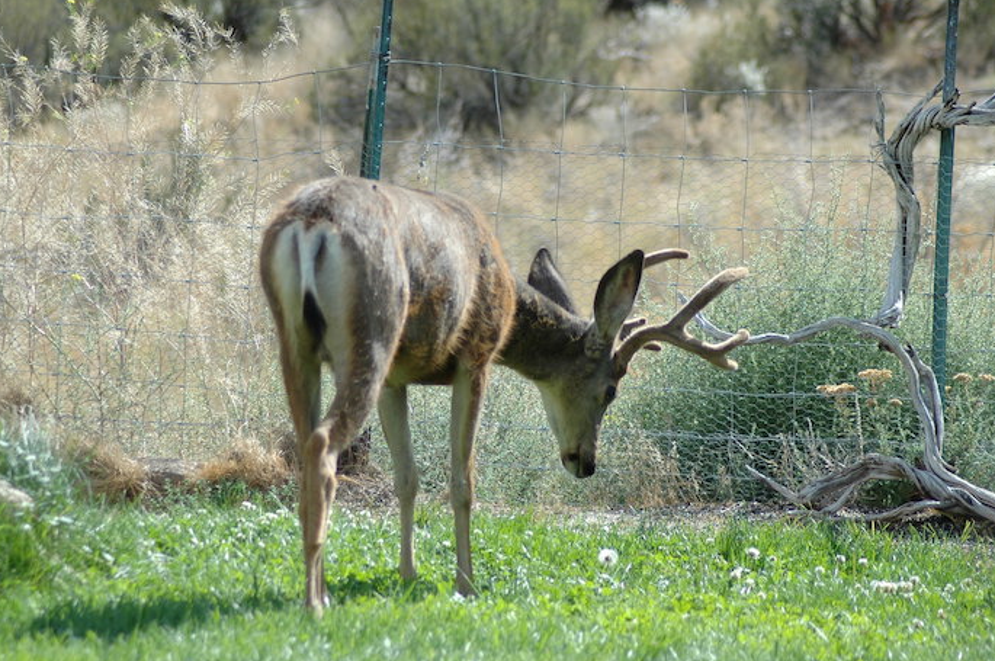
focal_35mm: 225
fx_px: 6199
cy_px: 300
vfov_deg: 6.1
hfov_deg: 9.2
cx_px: 498
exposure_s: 1/640
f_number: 6.3
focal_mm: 135
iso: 200
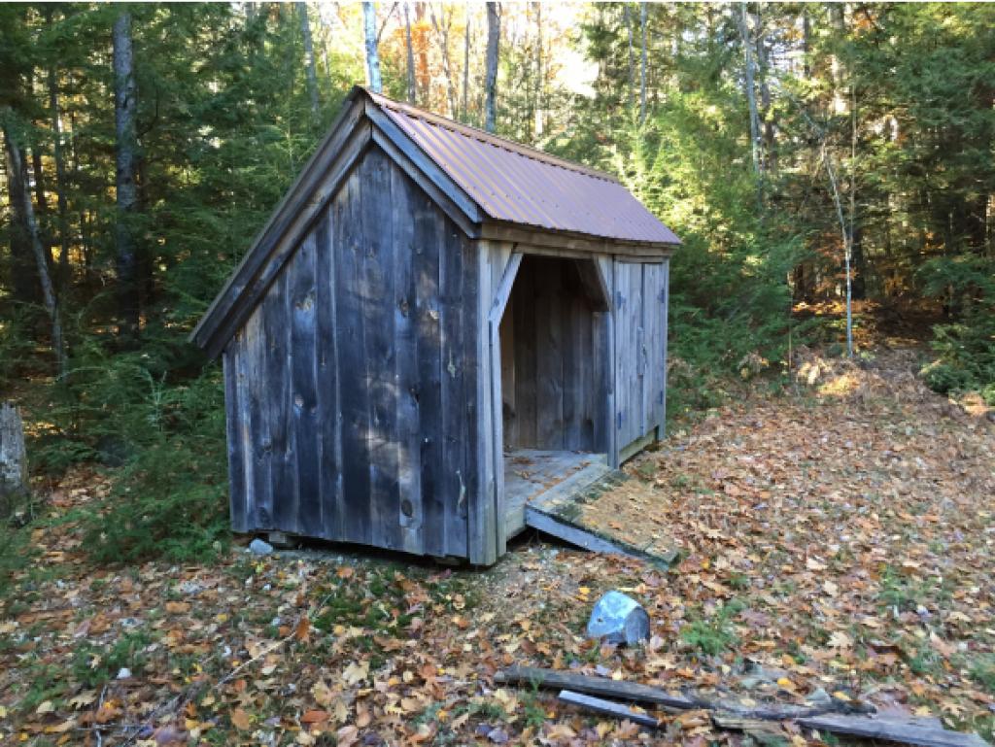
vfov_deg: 48.3
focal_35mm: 29
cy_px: 374
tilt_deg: -6.3
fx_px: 834
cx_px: 498
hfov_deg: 61.6
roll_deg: +3.7
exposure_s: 1/30
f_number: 2.2
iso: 50
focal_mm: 4.15
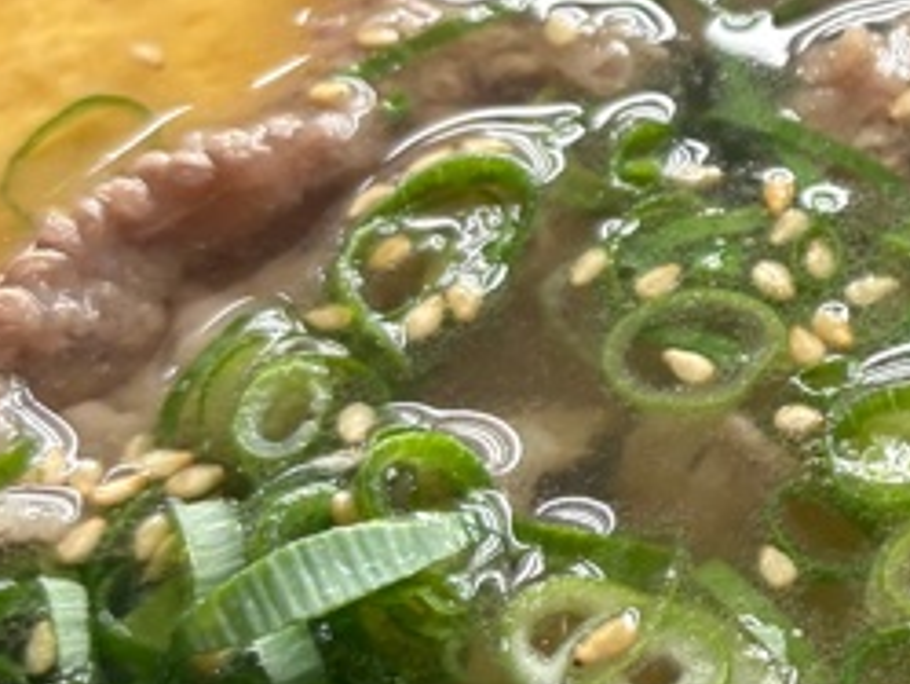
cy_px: 183
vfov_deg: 12.0
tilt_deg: -46.5
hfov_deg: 14.9
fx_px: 3235
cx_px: 1336
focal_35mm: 123
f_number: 1.6
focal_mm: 5.96
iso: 125
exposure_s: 1/121
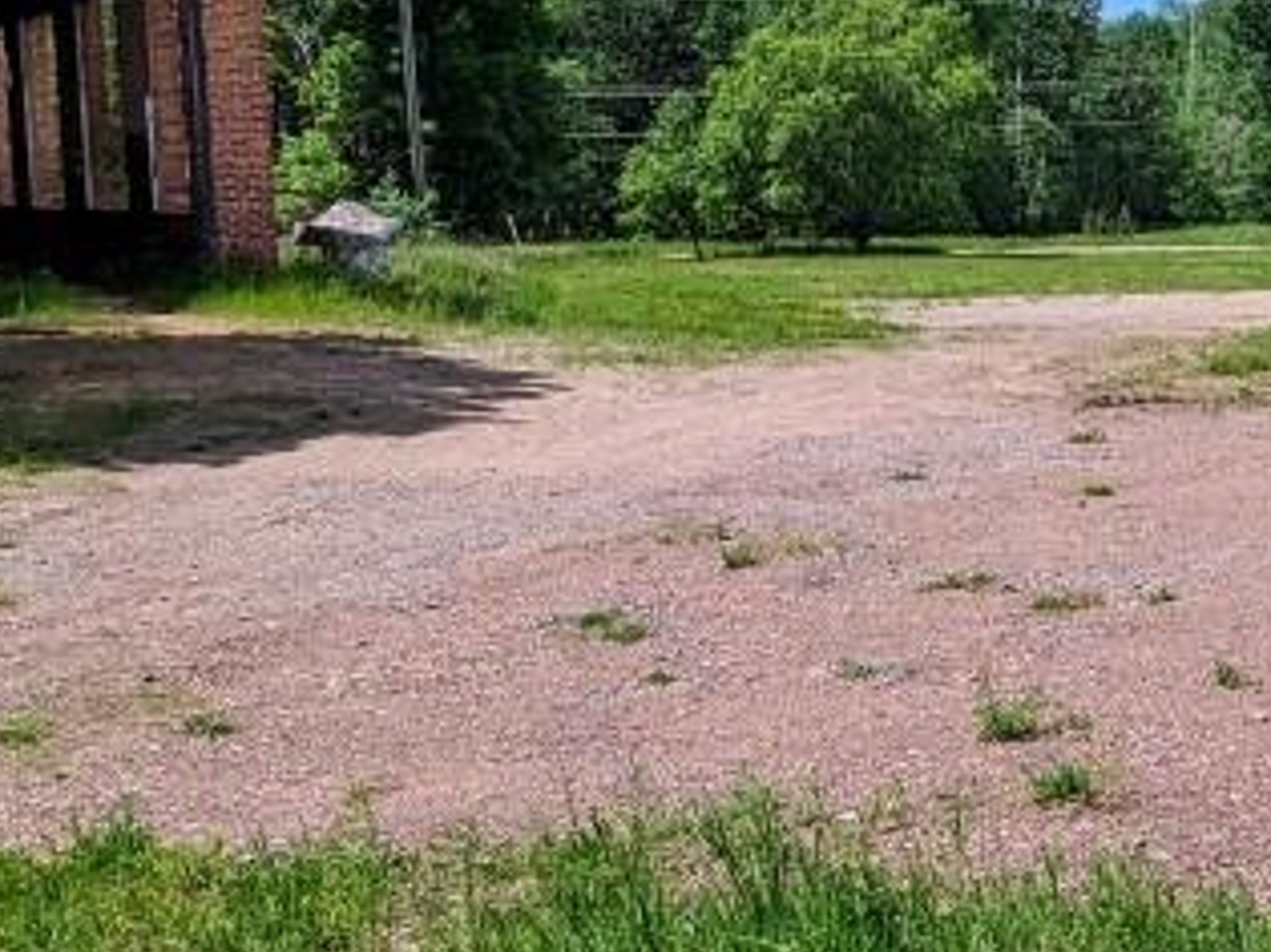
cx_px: 1489
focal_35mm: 52
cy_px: 307
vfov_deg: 27.8
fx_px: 1909
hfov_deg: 31.4
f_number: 2.2
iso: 48
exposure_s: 1/2381
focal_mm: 2.35
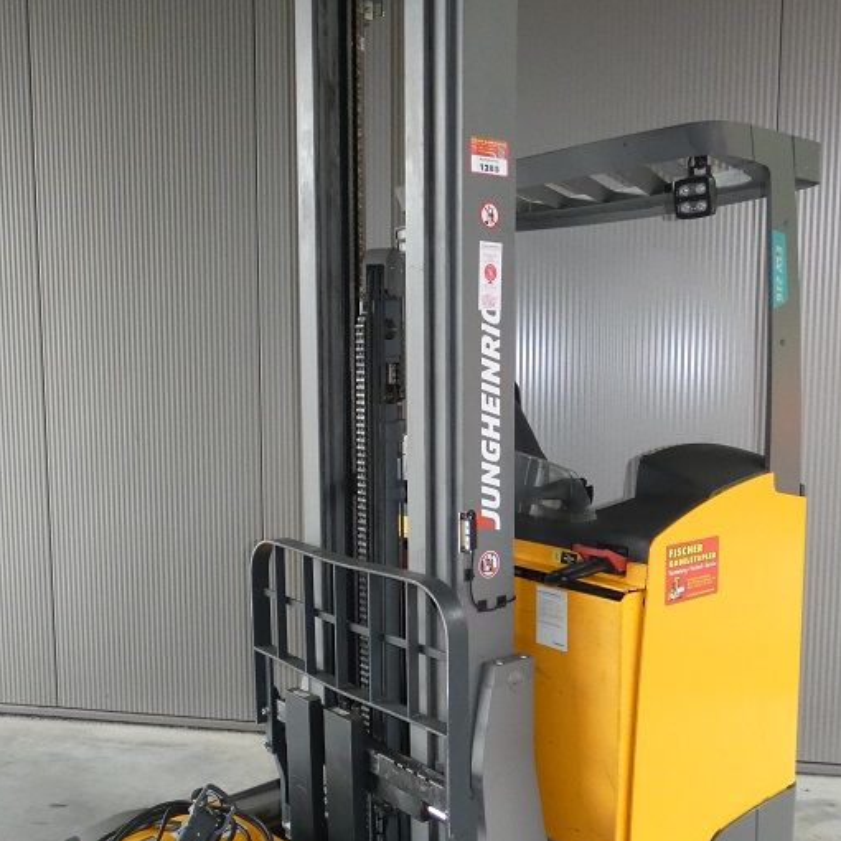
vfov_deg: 48.4
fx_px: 935
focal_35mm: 34
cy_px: 462
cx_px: 385
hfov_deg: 48.4
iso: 400
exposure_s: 1/60
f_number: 2.8
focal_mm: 3.6
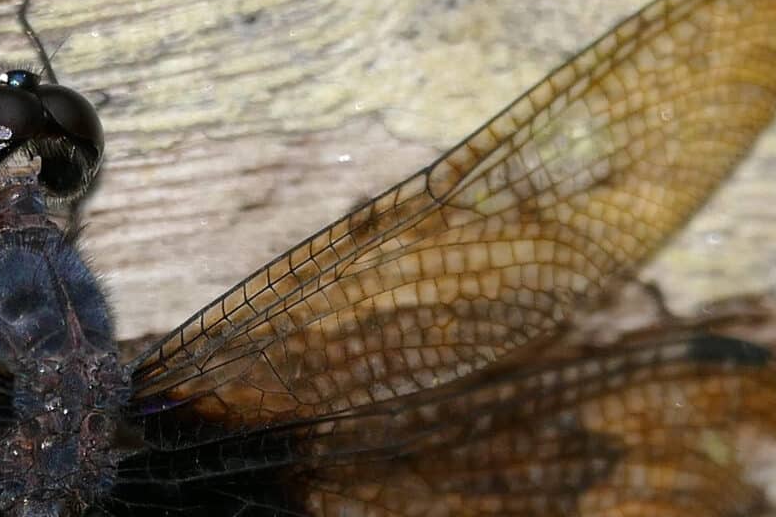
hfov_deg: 0.9
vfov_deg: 0.6
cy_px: 442
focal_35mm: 2174
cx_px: 112
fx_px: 46849
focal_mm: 146
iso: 125
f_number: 4
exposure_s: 1/125
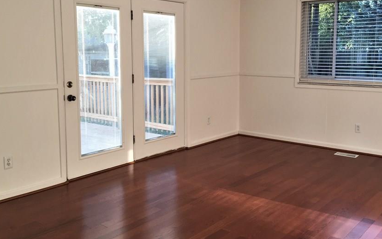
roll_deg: -0.4
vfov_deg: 33.6
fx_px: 396
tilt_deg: -6.6
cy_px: 108
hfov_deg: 51.3
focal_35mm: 38
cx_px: 224
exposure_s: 1/60
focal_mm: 4.15
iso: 32
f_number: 2.2
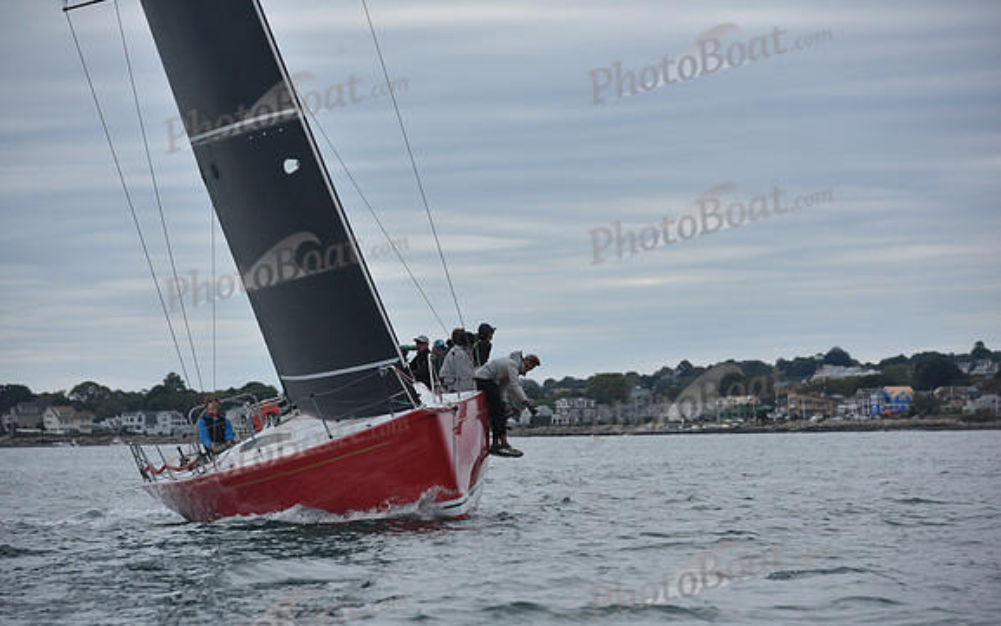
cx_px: 500
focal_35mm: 205
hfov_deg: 10.2
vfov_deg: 6.4
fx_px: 5594
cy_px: 334
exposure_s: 1/1000
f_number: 7.1
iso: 400
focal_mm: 200
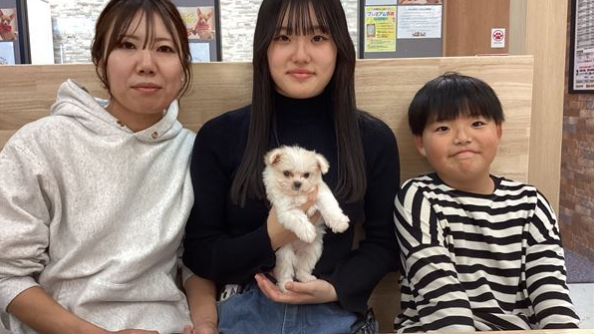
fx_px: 535
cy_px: 163
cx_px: 296
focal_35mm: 34
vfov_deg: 34.6
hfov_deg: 58.0
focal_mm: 3.3
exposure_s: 1/60
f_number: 2.4
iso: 125
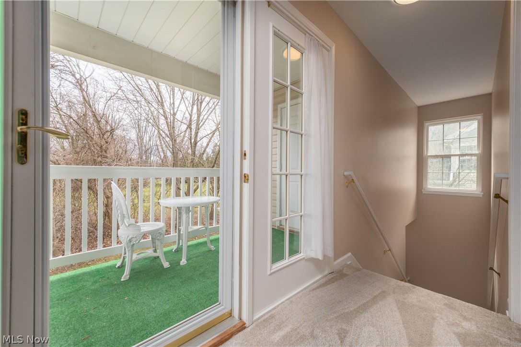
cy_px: 174
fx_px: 202
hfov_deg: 104.3
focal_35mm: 14
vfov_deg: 81.1
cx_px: 260
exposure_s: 1/100
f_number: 9
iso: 100
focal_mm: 14
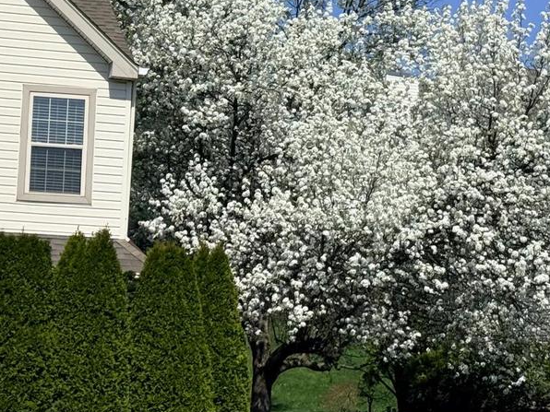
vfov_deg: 12.7
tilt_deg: +9.9
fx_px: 1843
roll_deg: -2.8
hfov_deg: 16.9
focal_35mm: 116
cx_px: 161
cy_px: 95
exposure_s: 1/9901
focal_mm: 6.76
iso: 64
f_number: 1.78
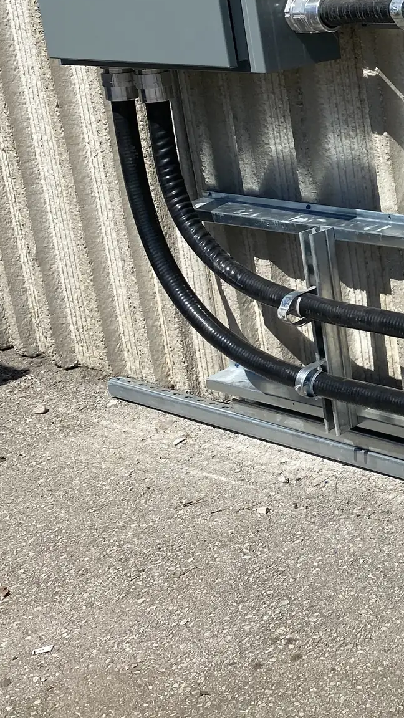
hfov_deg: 18.2
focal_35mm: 59
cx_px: 604
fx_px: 1124
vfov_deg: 35.1
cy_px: 232
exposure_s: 1/4808
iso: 32
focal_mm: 4.25
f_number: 1.8
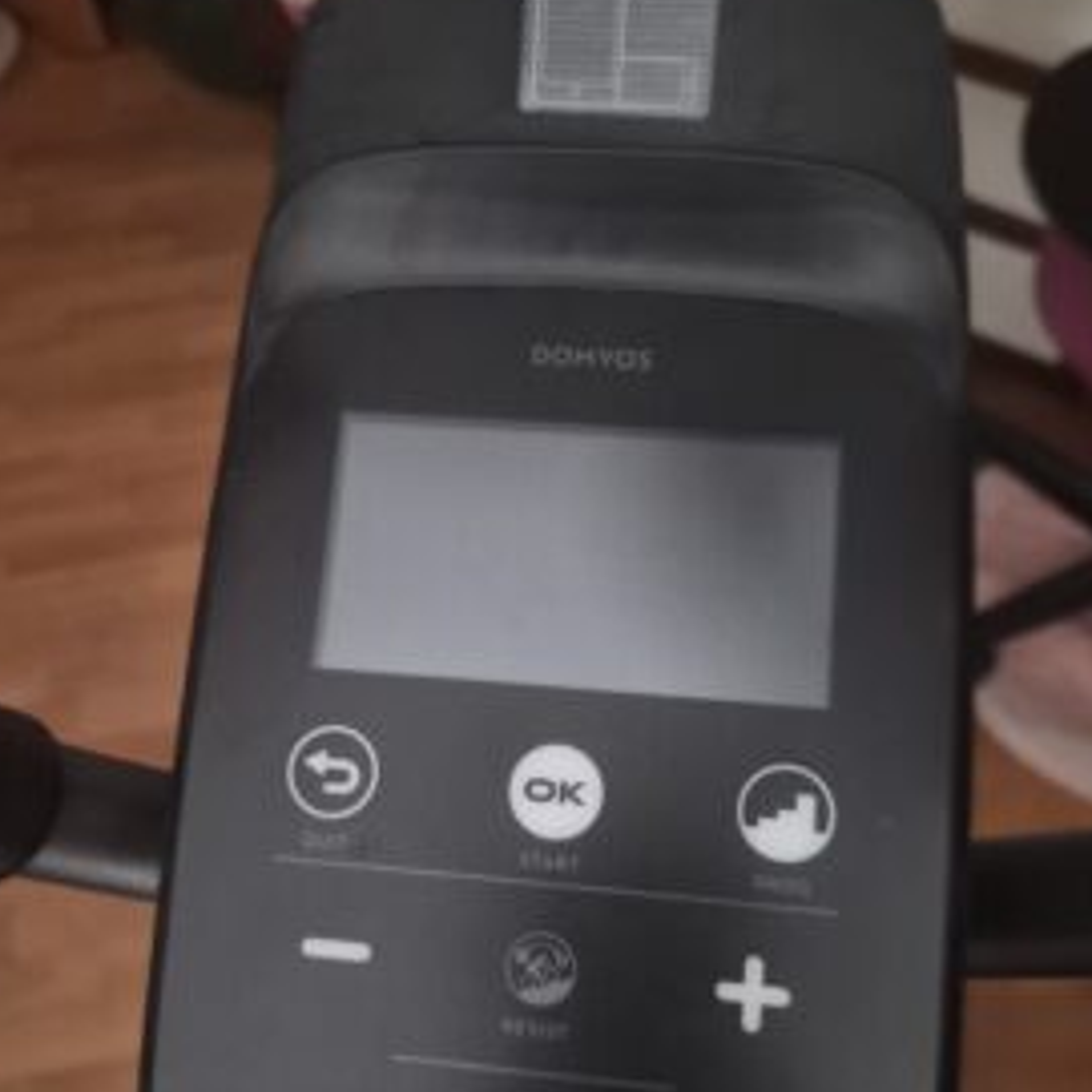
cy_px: 544
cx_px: 484
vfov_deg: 54.0
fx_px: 1071
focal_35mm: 30
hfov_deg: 53.9
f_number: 1.8
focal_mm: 5.4
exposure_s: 1/17
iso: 2000
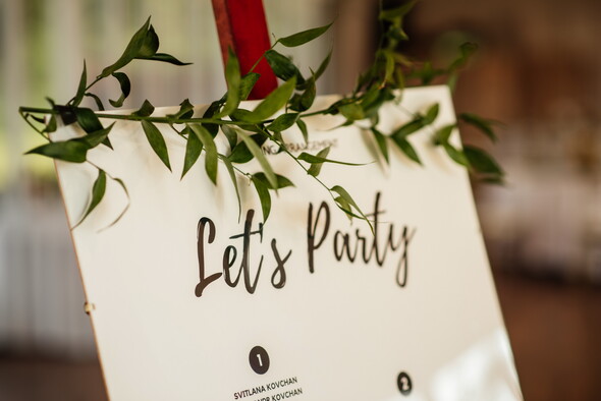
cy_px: 200
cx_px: 300
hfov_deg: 23.9
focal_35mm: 85
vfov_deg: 16.1
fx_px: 1420
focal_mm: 85
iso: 200
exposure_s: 1/400
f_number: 2.5
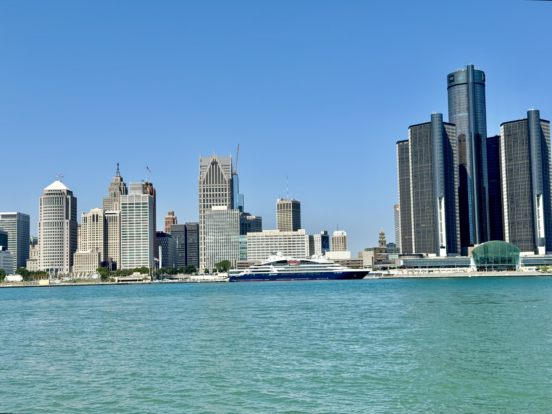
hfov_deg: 39.7
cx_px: 276
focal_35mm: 48
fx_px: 765
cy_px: 207
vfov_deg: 30.3
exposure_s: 1/5376
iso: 64
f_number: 1.78
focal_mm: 6.76
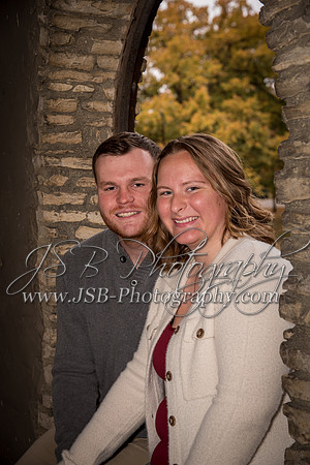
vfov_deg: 30.5
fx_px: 852
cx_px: 155
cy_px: 232
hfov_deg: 20.6
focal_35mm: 66
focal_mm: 66
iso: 200
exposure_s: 1/125
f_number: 6.3
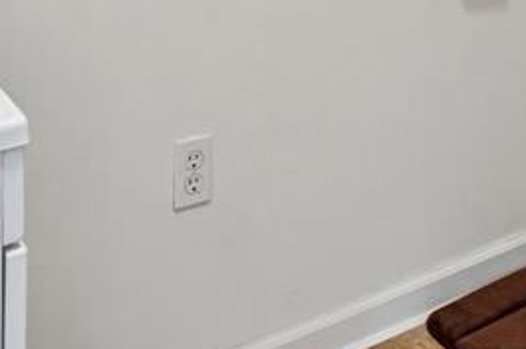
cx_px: 218
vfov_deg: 18.9
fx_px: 846
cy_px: -248
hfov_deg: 34.4
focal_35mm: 58
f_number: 8
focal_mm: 10
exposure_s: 1/15
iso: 400
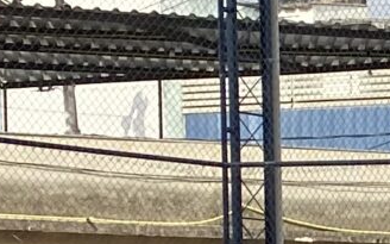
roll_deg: -0.5
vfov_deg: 5.9
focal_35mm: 215
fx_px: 2285
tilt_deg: -4.5
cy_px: 582
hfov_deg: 7.9
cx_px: 1315
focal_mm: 4.25
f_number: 1.8
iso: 32
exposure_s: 1/1754
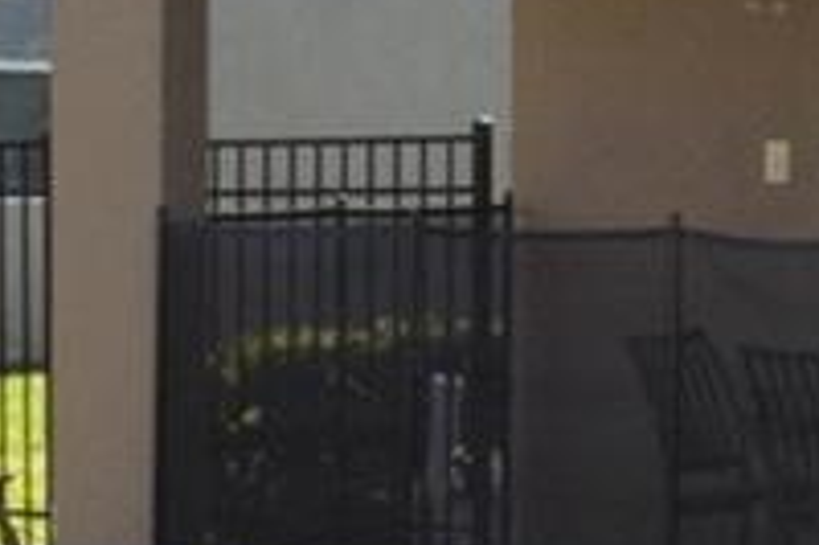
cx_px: 1106
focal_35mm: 216
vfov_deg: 6.3
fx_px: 4910
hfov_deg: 9.3
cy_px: 488
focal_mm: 18
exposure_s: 1/200
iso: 800
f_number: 22
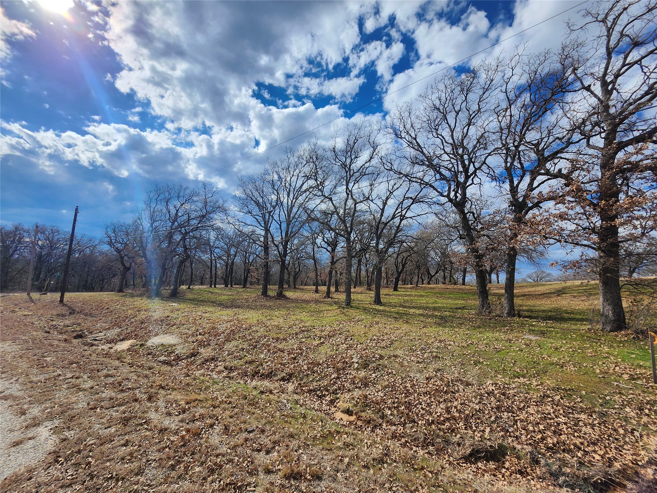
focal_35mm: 13
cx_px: 328
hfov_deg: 106.2
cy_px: 246
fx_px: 247
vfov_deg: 89.9
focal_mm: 1.74
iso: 40
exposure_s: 1/4067
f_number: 2.2
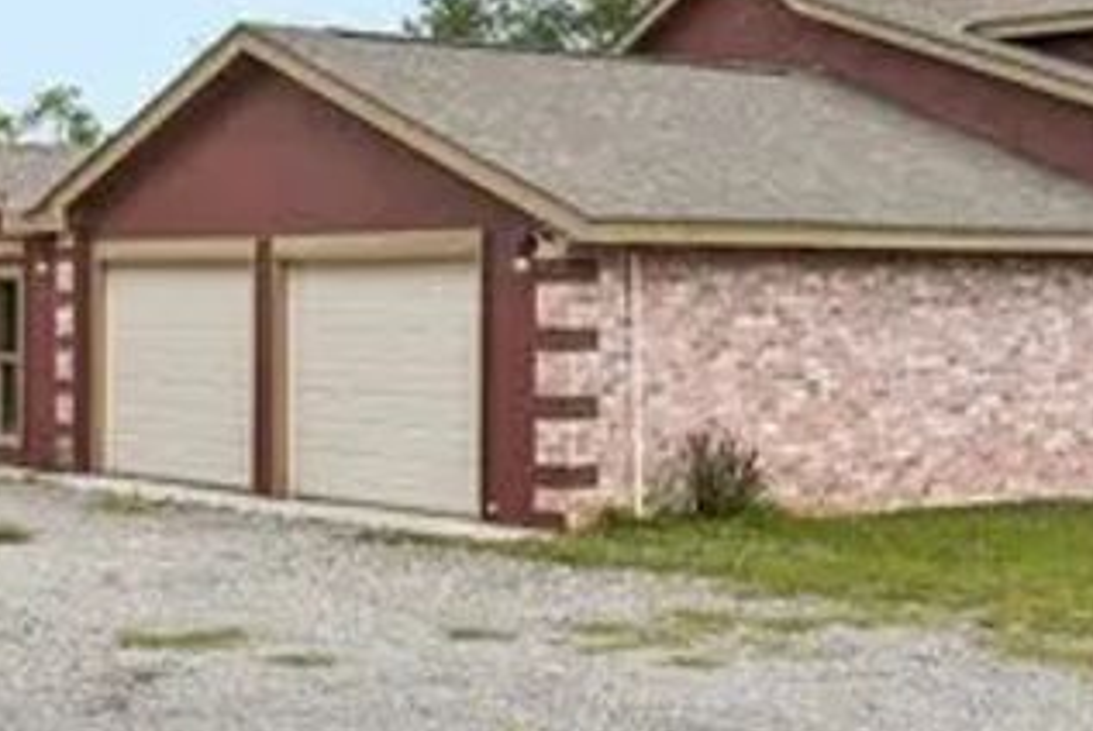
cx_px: 248
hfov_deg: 27.9
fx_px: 2158
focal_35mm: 71
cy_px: 281
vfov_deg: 19.2
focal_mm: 22
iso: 200
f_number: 8
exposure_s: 1/350
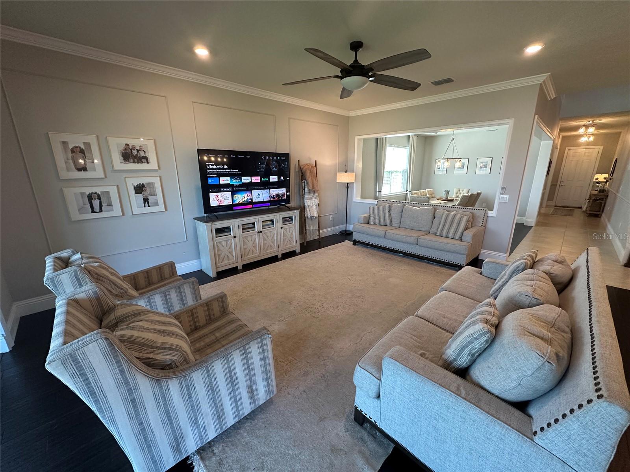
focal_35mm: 14
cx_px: 315
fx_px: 255
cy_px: 236
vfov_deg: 85.7
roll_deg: +0.4
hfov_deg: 102.1
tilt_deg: -14.4
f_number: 2.2
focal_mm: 2.22
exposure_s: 1/120
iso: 200
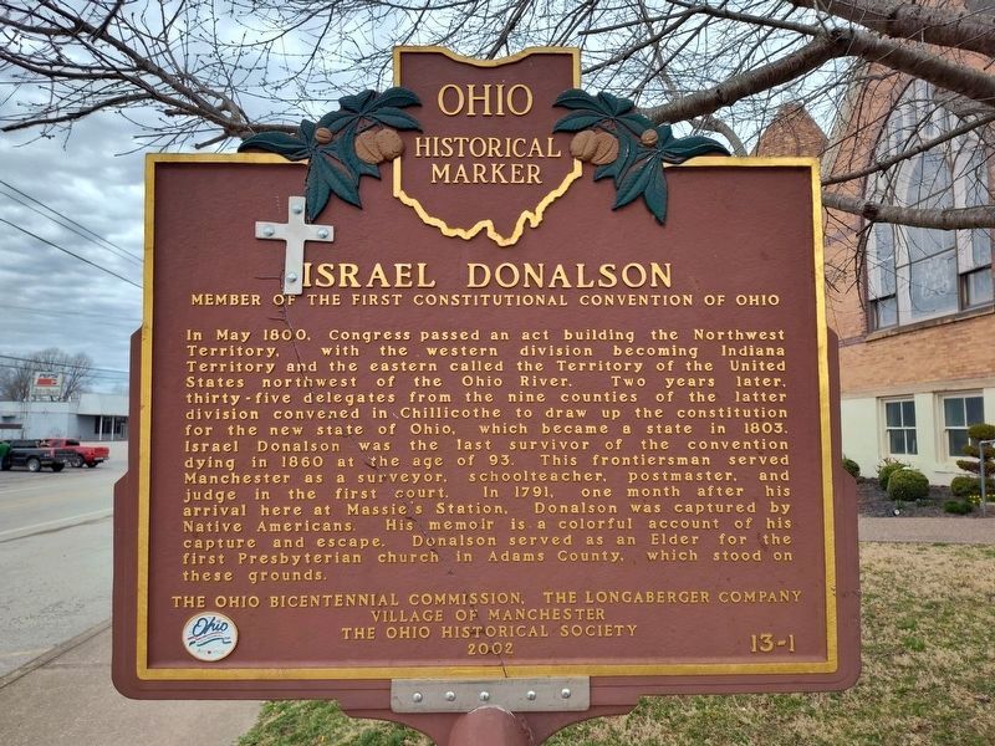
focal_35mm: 23
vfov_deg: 58.9
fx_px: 661
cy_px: 373
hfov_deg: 73.9
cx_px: 498
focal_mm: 5.56
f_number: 1.8
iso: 100
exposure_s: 1/469
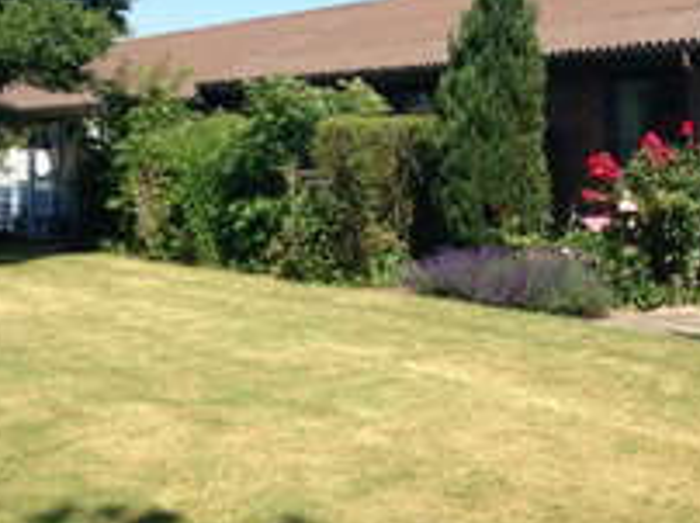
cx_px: 619
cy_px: 218
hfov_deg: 30.4
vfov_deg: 24.0
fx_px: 1232
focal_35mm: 61
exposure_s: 1/903
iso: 50
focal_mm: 4.12
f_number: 2.4
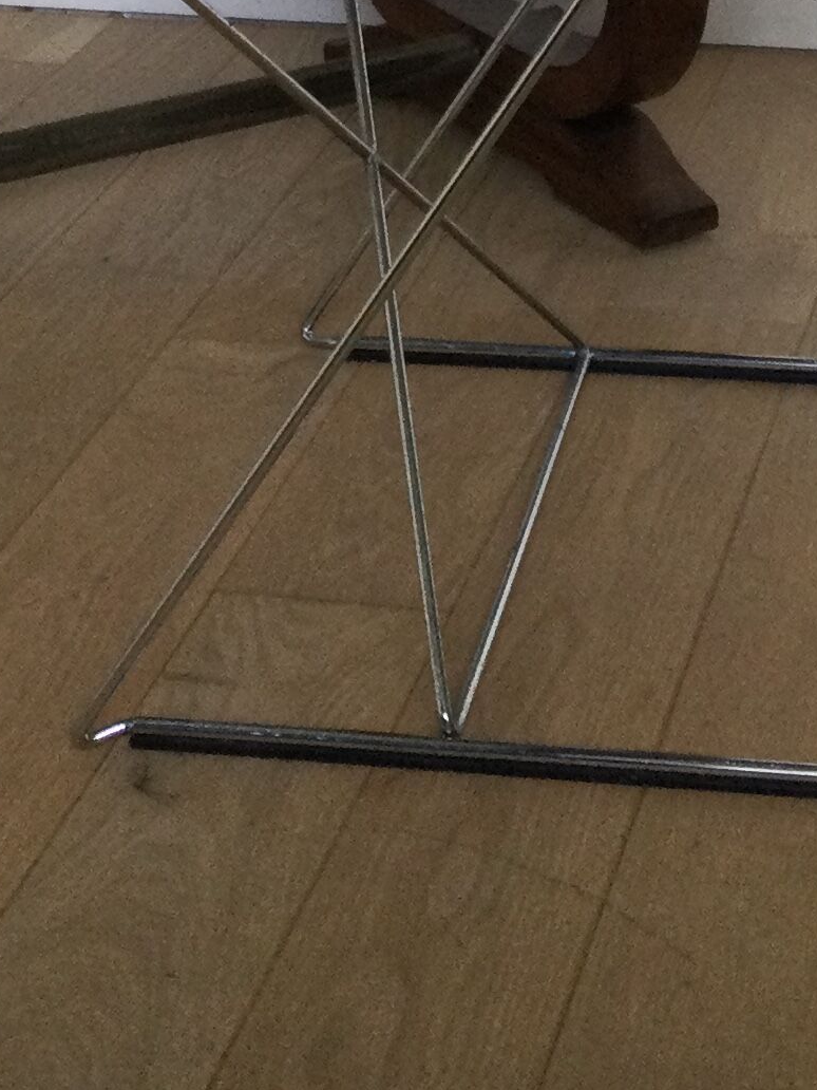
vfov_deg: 18.5
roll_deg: +3.1
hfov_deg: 15.1
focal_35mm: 98
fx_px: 3084
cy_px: -378
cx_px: 500
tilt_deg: -11.3
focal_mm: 3.3
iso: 40
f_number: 2.4
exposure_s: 1/33
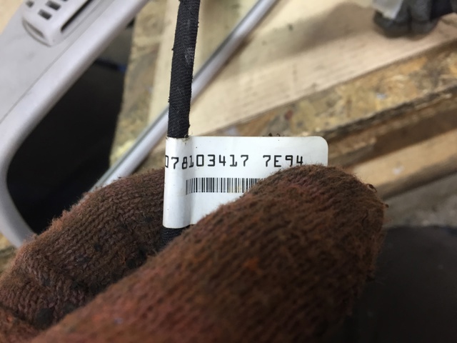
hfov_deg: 61.7
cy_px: 172
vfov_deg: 48.2
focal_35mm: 29
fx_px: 383
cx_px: 228
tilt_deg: -64.3
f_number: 2.2
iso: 125
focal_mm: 4.15
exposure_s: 1/33
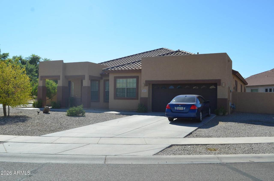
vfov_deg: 36.7
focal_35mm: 36
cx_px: 137
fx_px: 273
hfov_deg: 53.2
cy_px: 90
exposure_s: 1/250
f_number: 8
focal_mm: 24
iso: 100
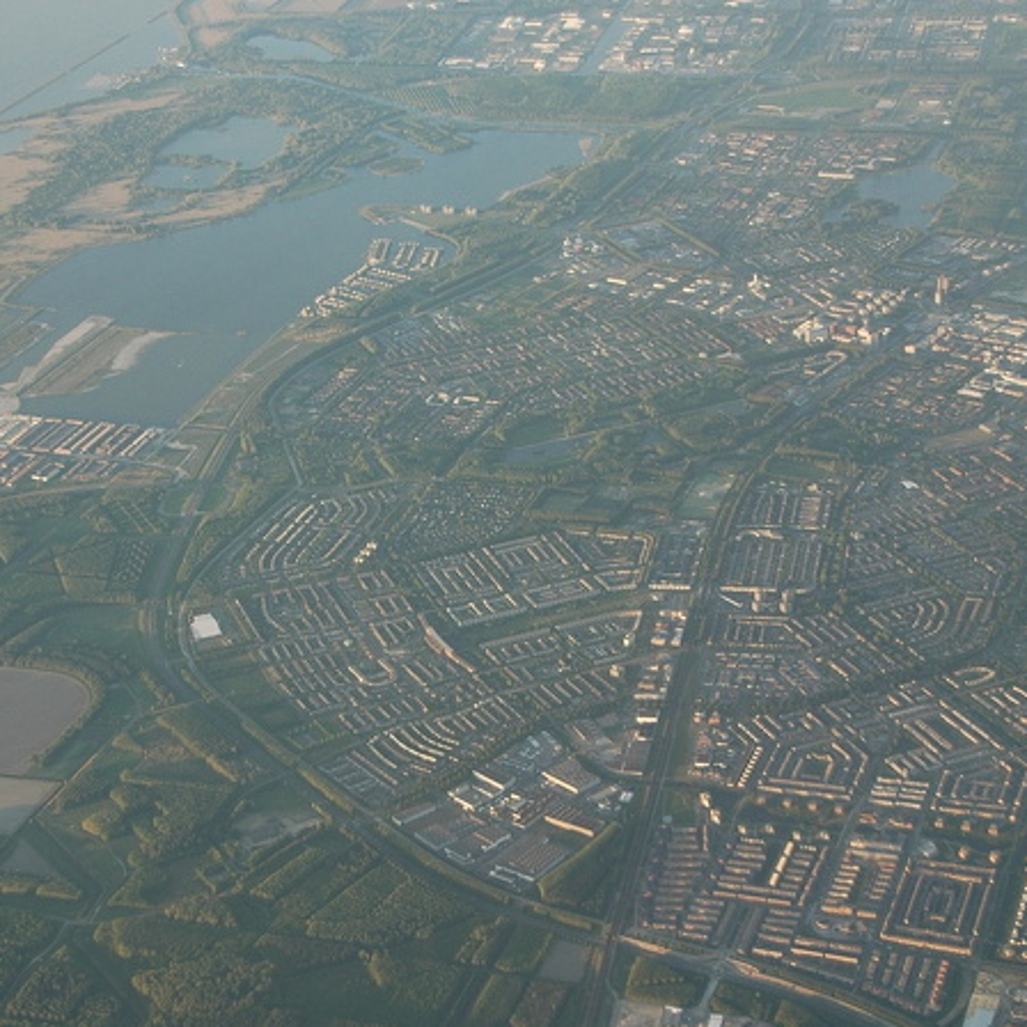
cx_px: 502
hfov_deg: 22.0
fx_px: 2643
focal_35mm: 79
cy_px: 481
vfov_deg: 22.0
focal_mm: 35
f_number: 5
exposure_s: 1/100
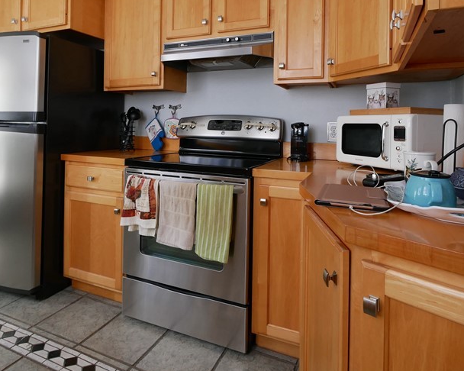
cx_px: 229
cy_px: 124
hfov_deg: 72.6
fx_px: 316
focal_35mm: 23
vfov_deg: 59.4
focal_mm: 7
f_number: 4
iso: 500
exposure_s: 1/60
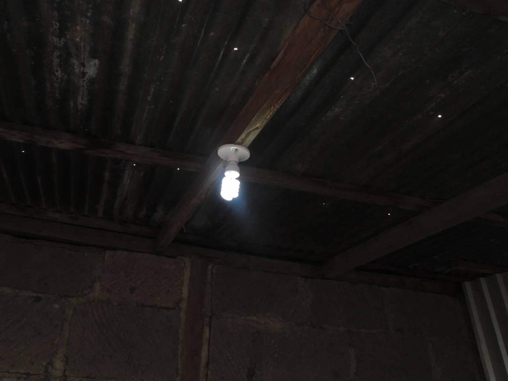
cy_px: 190
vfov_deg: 41.8
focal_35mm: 34
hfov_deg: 54.0
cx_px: 254
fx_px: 499
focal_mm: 6.1
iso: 80
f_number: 4
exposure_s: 1/40
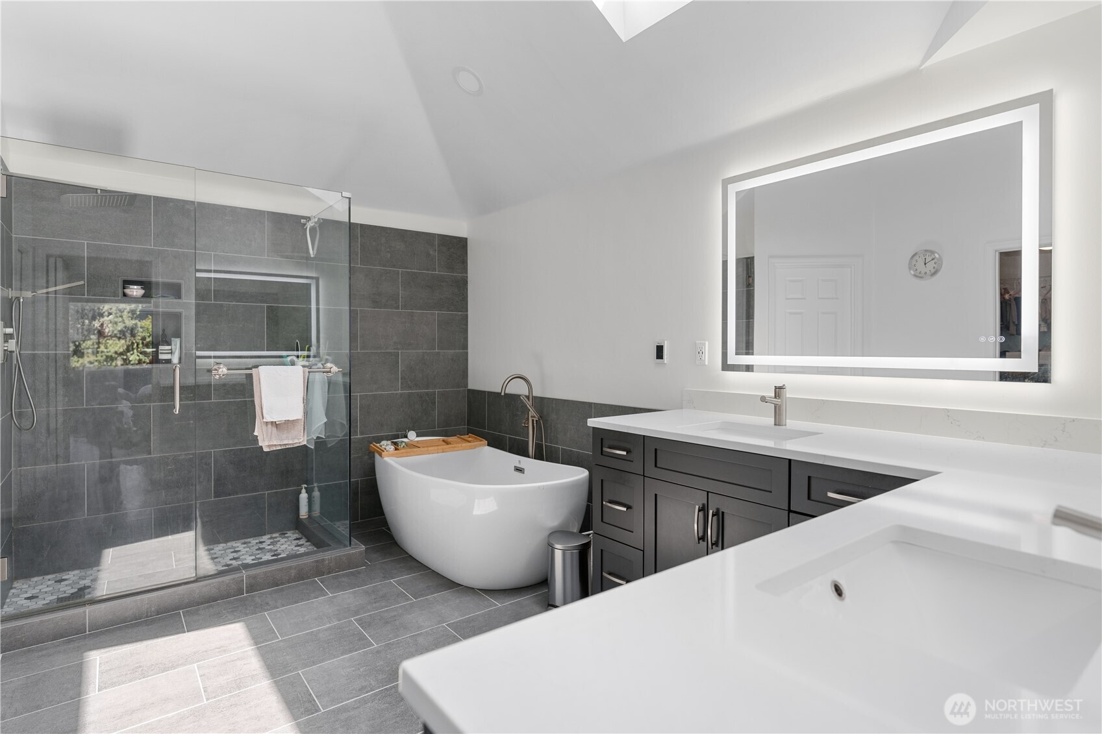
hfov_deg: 90.0
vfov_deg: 67.4
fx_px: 551
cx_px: 551
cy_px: 367
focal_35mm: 18
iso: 400
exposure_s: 1/50
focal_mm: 18
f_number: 3.5
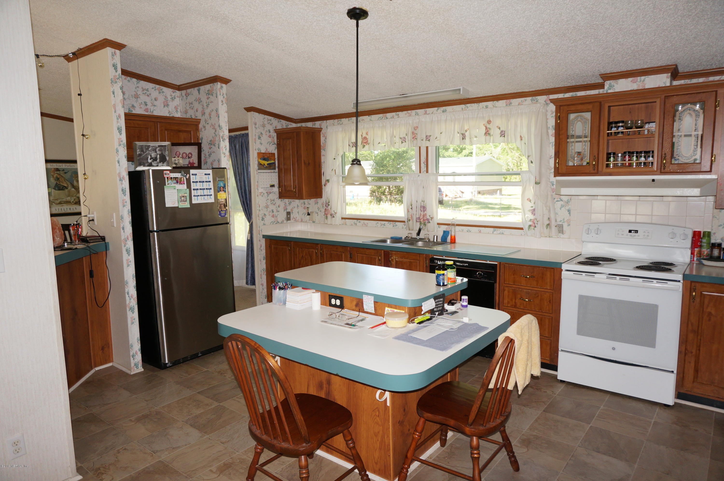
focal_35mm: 24
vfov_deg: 53.0
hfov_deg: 73.8
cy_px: 240
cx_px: 362
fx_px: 482
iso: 400
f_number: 4
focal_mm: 16
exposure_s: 1/160
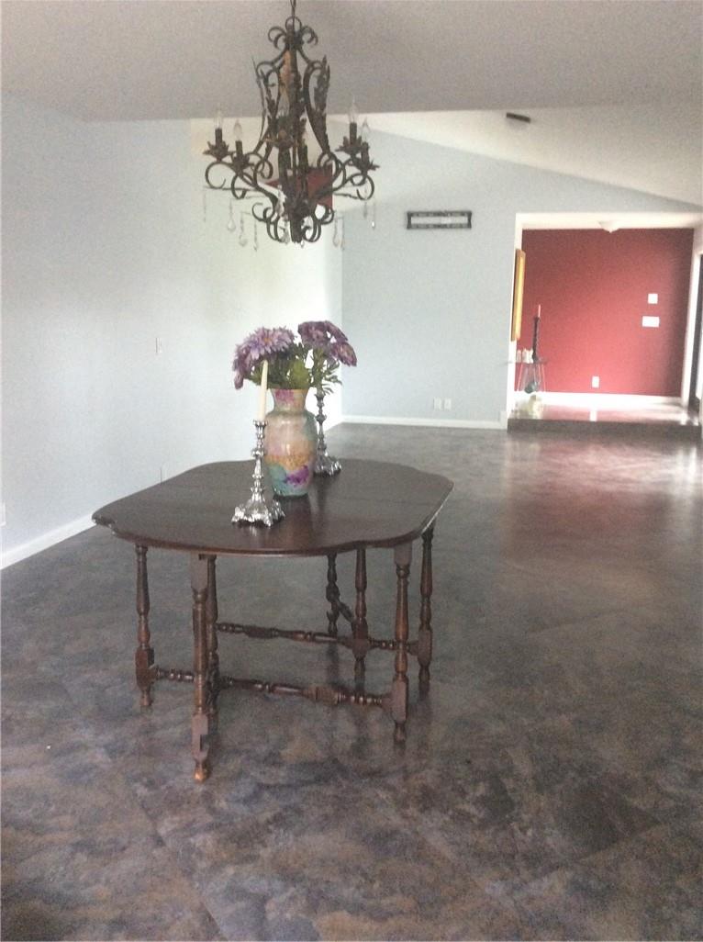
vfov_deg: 56.9
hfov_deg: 44.0
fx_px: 869
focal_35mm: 32
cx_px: 352
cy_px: 471
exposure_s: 1/24
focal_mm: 3.3
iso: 160
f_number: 2.4
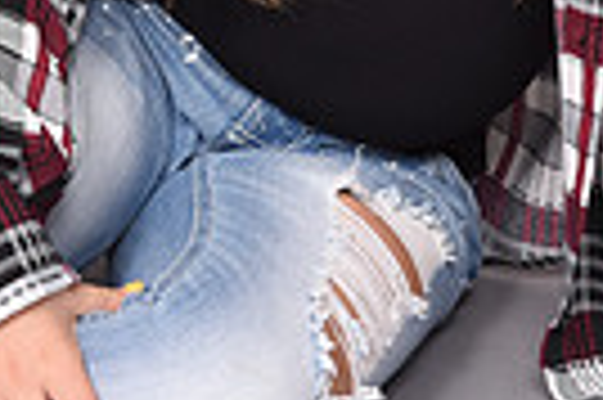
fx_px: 3630
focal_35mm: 217
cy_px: -290
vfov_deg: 6.2
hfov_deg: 9.4
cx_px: 18
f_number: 10
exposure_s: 1/200
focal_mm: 50
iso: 400
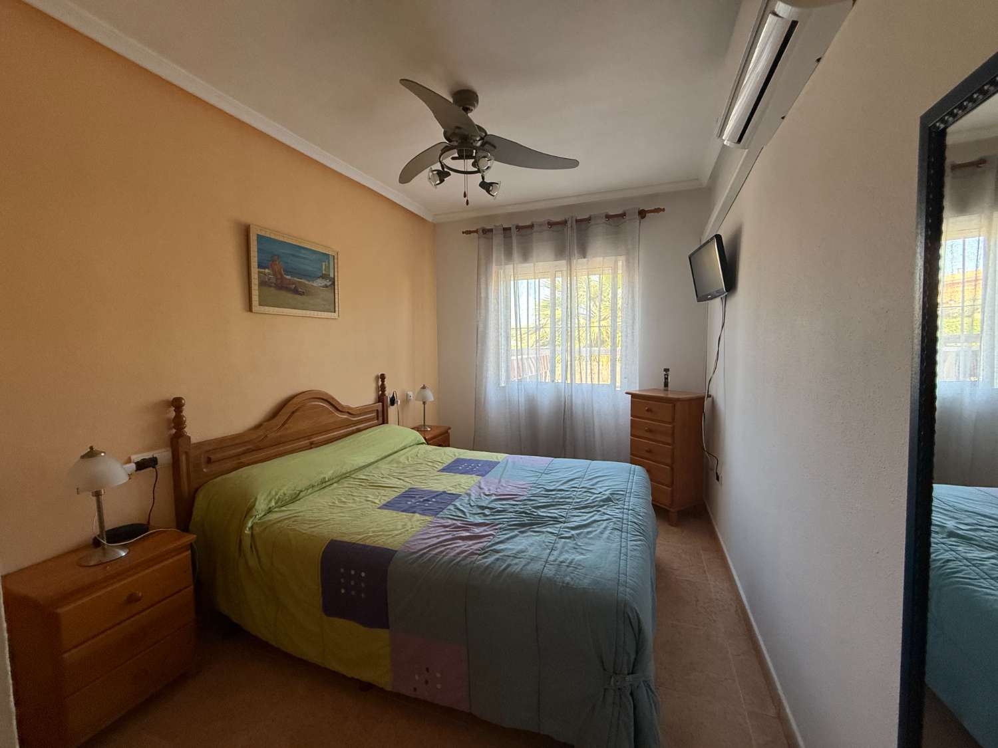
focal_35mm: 14
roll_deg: +0.8
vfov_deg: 85.7
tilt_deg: -5.4
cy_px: 374
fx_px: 404
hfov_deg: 102.1
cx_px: 499
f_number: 2.2
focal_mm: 2.22
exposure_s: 1/99
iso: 200
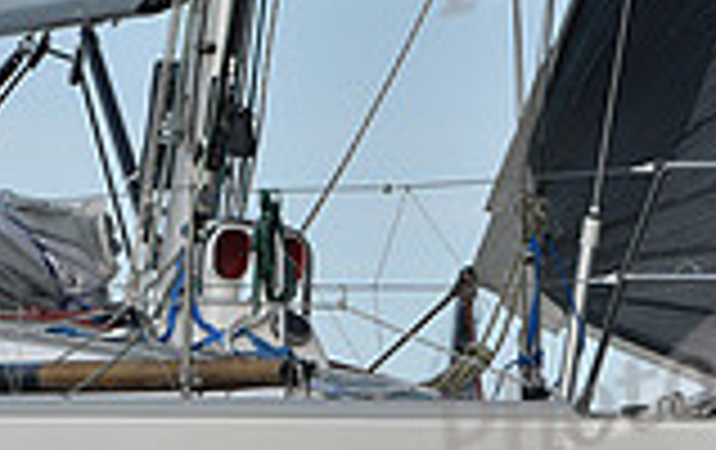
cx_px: 203
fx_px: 14505
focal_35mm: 742
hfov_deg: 2.8
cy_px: 196
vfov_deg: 1.8
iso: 320
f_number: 8
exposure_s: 1/1000
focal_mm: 200
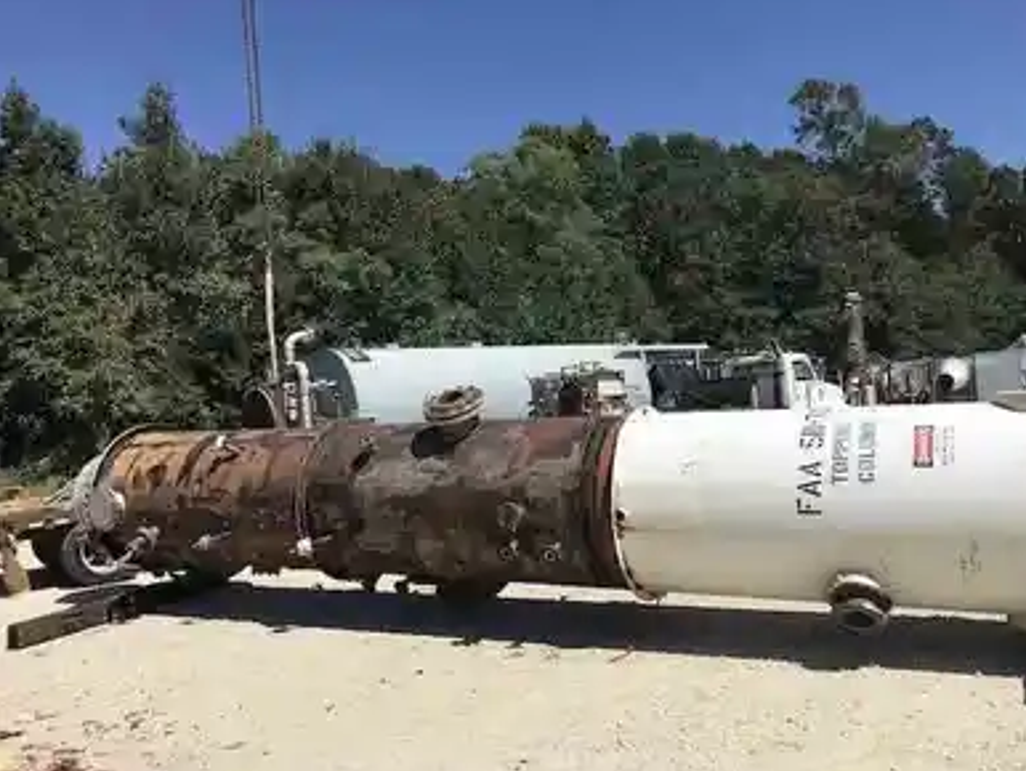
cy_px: 386
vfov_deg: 48.3
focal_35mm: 29
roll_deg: +3.2
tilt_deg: +1.0
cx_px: 529
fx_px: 860
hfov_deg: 61.6
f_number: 1.8
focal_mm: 3.99
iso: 20
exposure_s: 1/3831
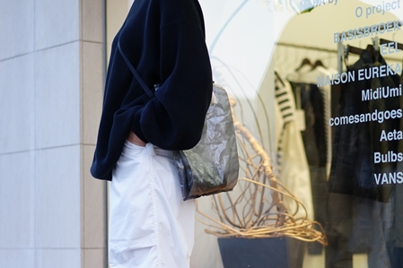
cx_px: 281
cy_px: 196
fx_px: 1097
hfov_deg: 20.7
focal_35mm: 98
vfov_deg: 13.9
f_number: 1.8
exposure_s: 1/60
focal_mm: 55
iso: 125
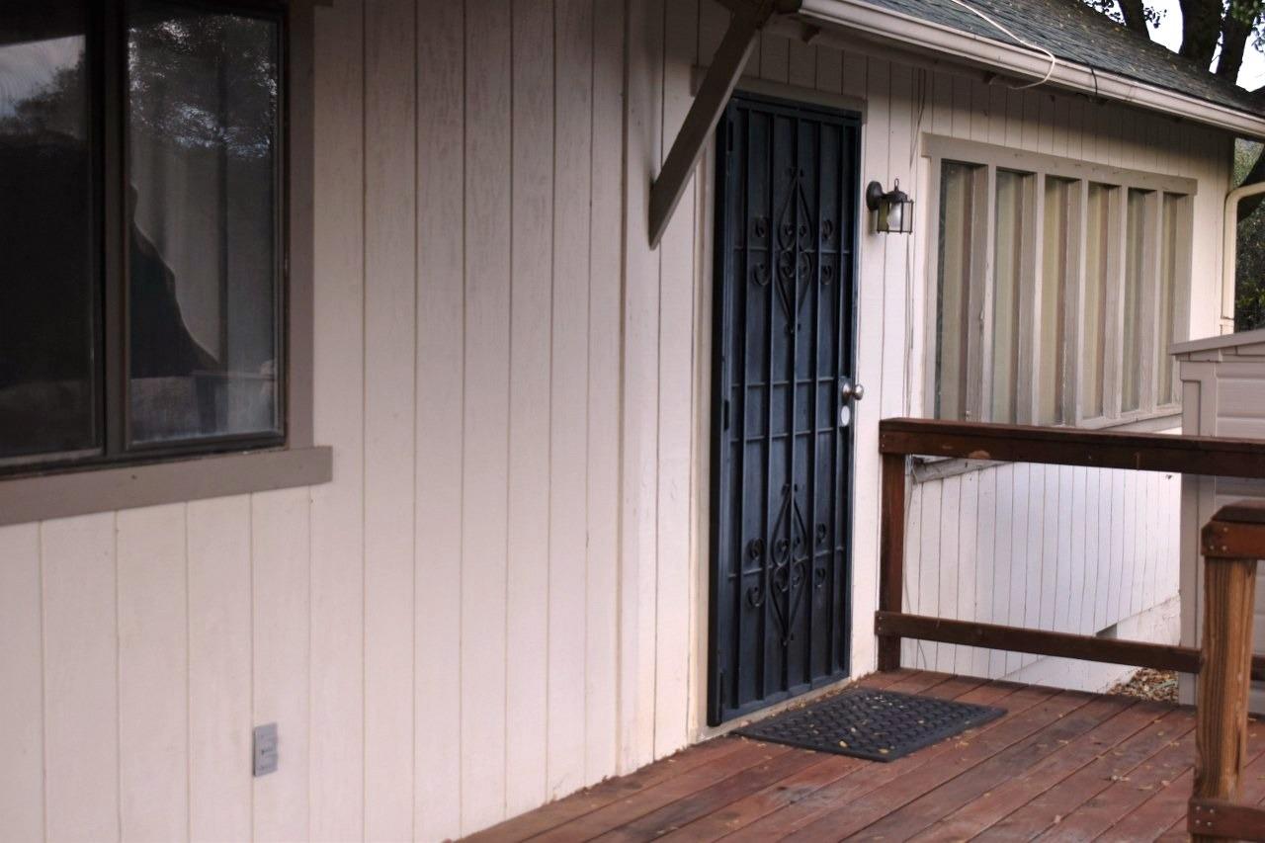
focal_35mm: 52
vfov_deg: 25.7
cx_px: 632
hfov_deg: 37.9
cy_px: 422
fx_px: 1844
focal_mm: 35
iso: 400
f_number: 4.8
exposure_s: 1/100
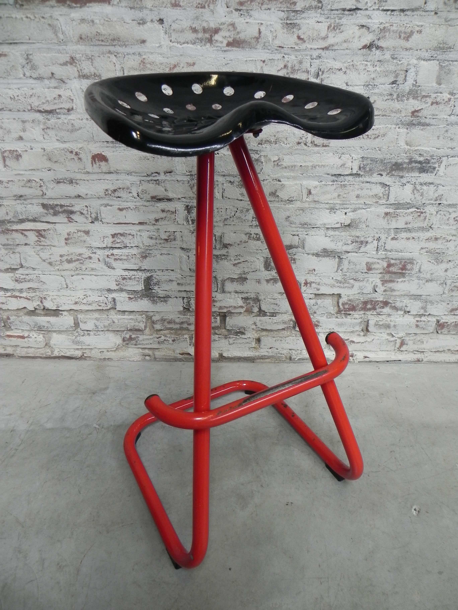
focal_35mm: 26
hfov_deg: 53.1
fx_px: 459
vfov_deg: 67.3
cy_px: 305
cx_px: 229
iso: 205
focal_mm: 4.6
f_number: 2.8
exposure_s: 1/30
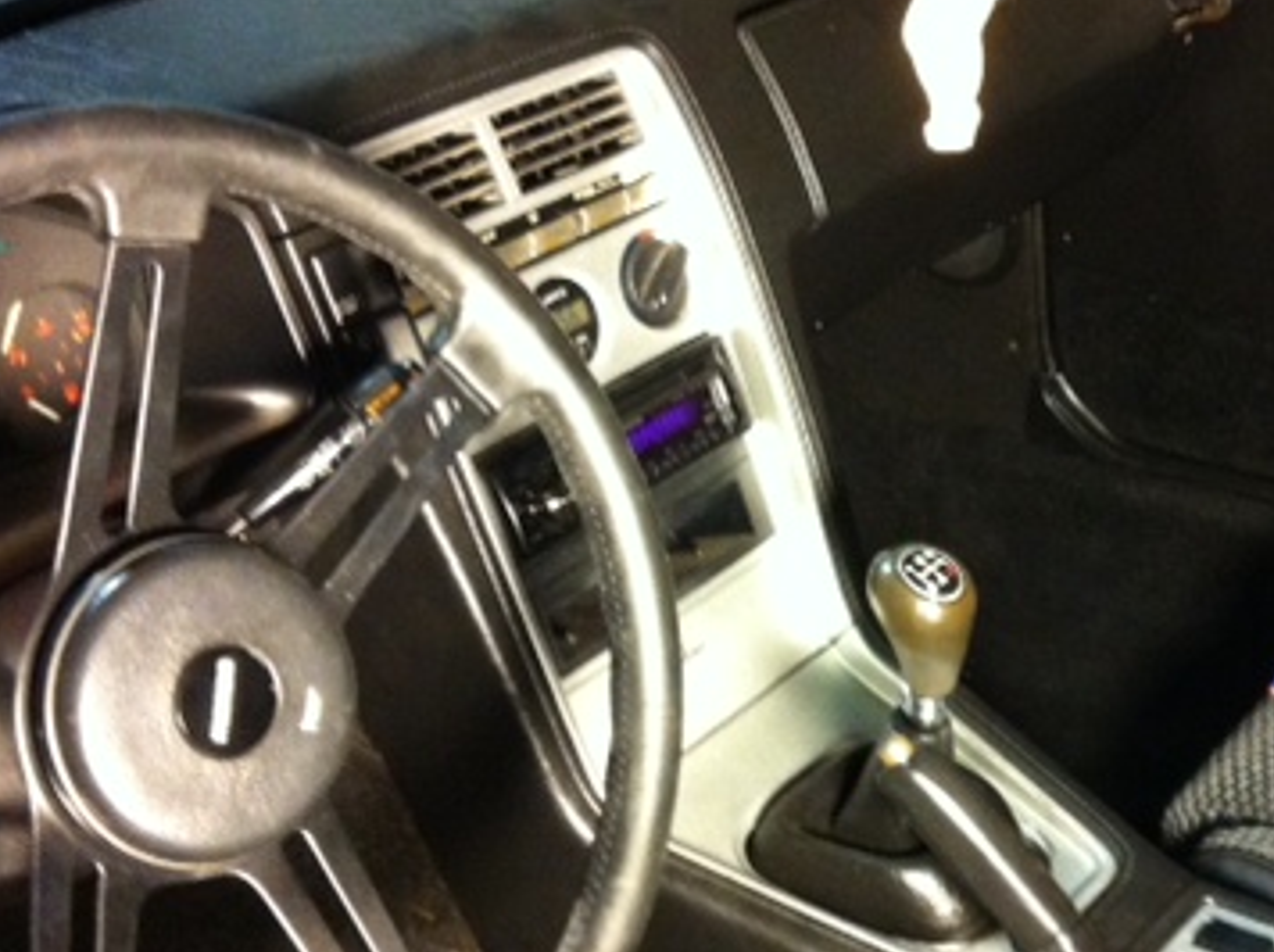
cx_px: 909
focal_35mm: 63
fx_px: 2316
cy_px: 512
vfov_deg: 23.2
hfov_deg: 30.4
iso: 400
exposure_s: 1/15
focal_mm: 3.9
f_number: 2.8
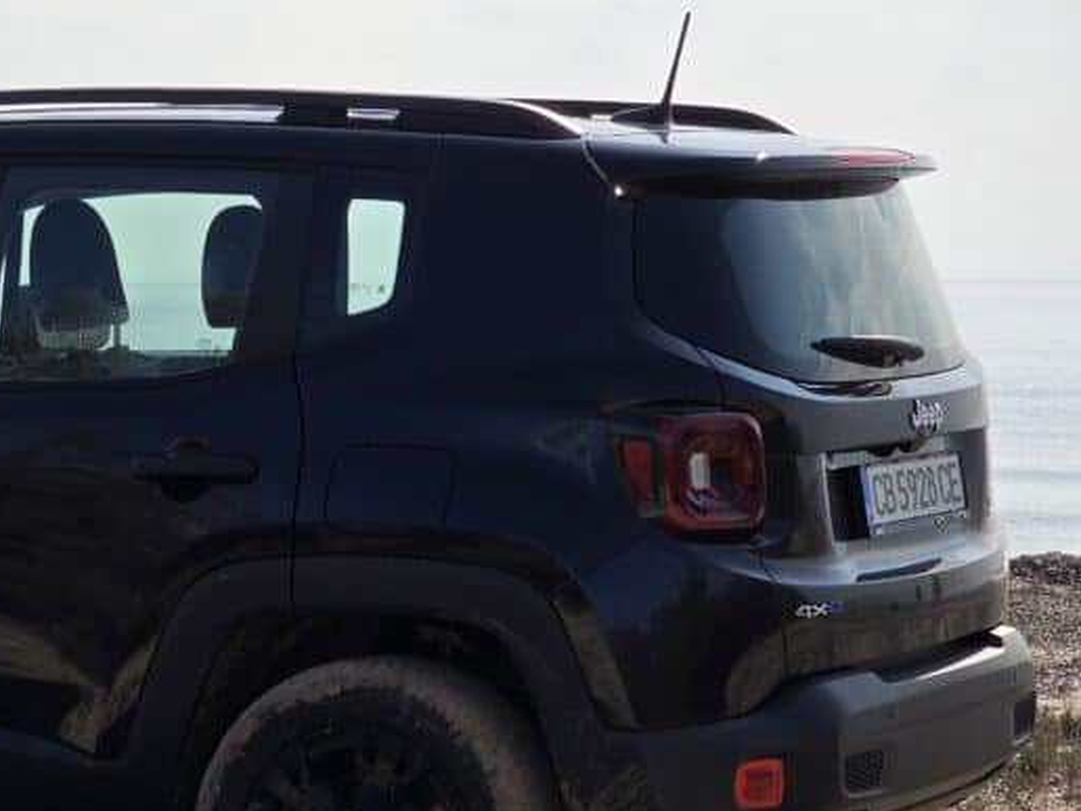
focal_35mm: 137
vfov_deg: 10.8
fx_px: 4278
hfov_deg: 14.2
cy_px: 451
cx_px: 10
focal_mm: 7.9
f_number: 2.4
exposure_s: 1/4037
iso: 50
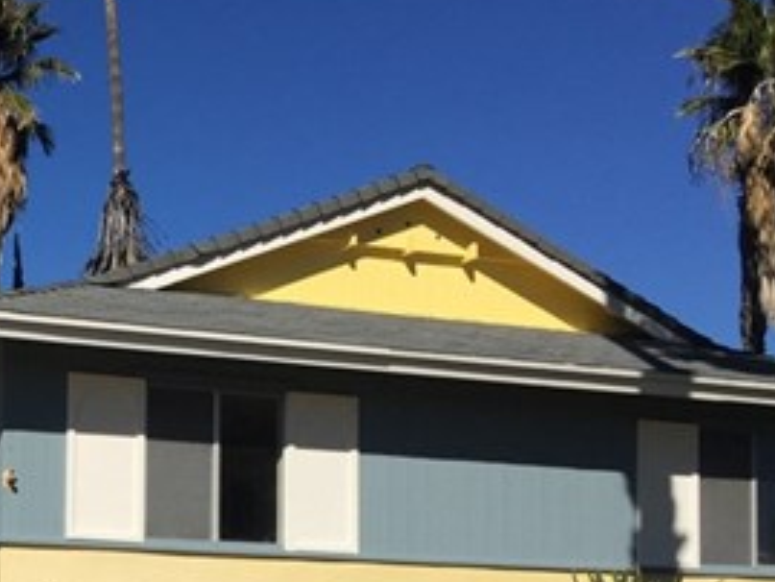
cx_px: 14
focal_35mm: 69
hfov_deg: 26.7
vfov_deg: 20.5
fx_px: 1545
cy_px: 602
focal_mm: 4.15
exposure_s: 1/4405
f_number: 2.2
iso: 32
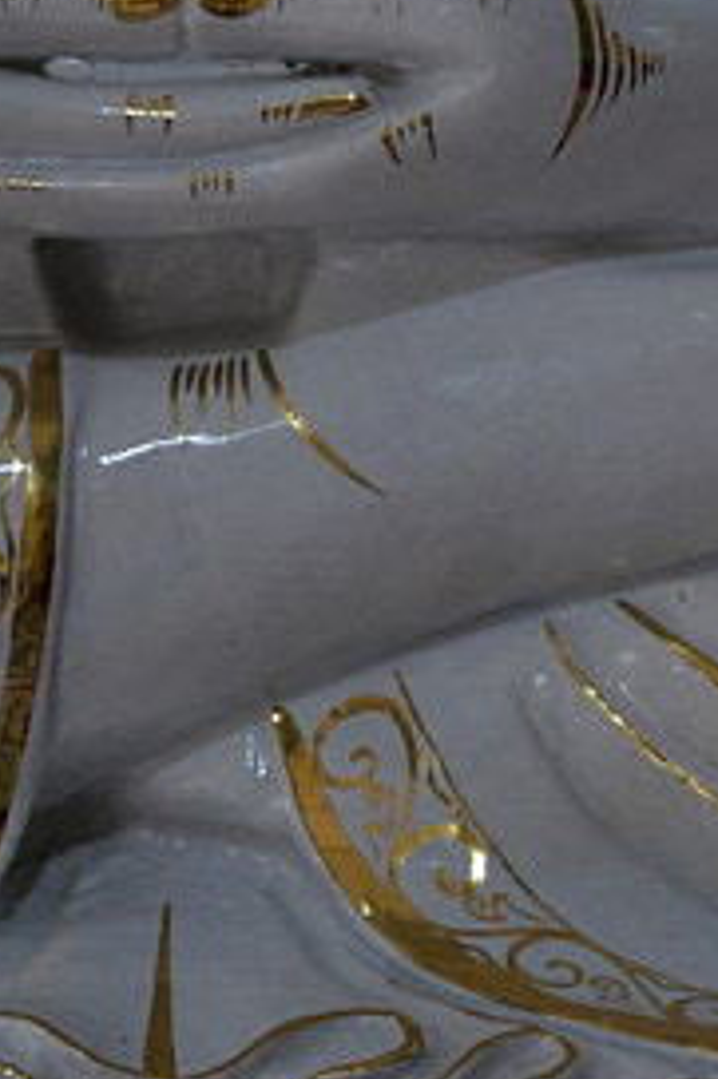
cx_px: 173
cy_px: -857
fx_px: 6350
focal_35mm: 212
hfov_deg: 6.5
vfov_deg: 9.3
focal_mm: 36
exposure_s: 1/30
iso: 400
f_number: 7.1
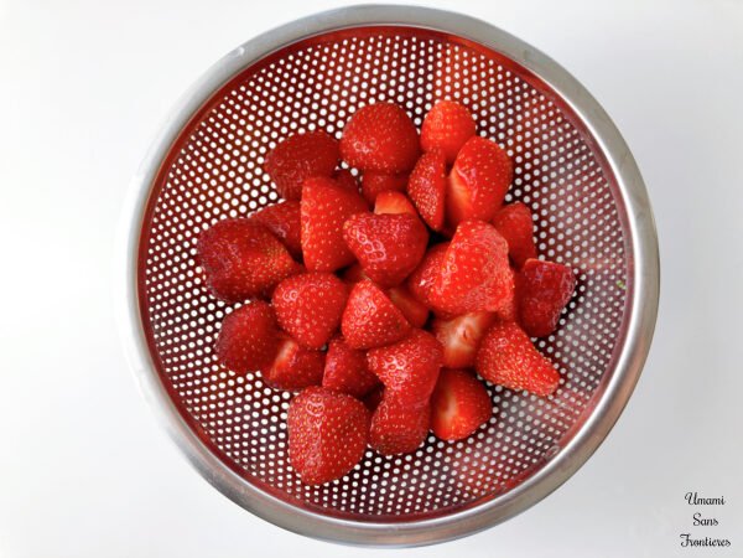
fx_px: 601
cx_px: 372
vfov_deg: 49.7
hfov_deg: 63.4
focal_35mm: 28
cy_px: 279
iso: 40
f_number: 1.8
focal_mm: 3.99
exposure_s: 1/50
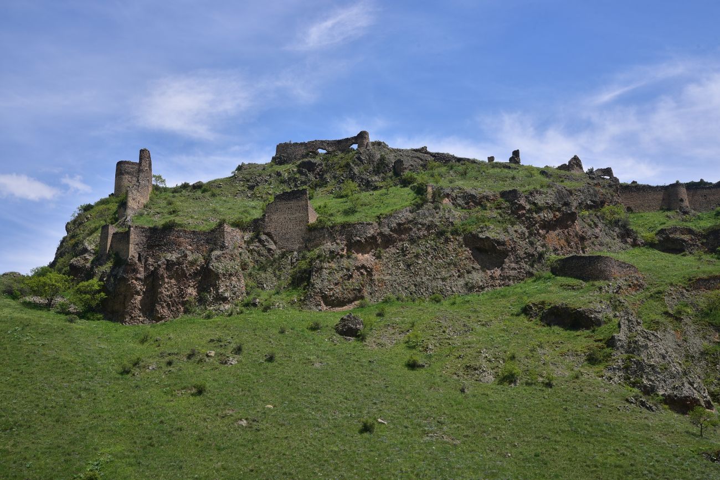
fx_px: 1000
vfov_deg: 27.0
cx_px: 360
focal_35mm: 50
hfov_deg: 39.6
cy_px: 240
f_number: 11
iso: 100
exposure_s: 1/125
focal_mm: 50
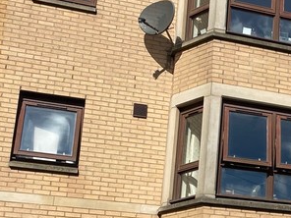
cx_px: 431
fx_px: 757
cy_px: 194
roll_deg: +1.2
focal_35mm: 90
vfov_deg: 16.2
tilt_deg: +16.0
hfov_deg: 19.2
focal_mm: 4.25
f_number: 1.8
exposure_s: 1/3846
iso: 32
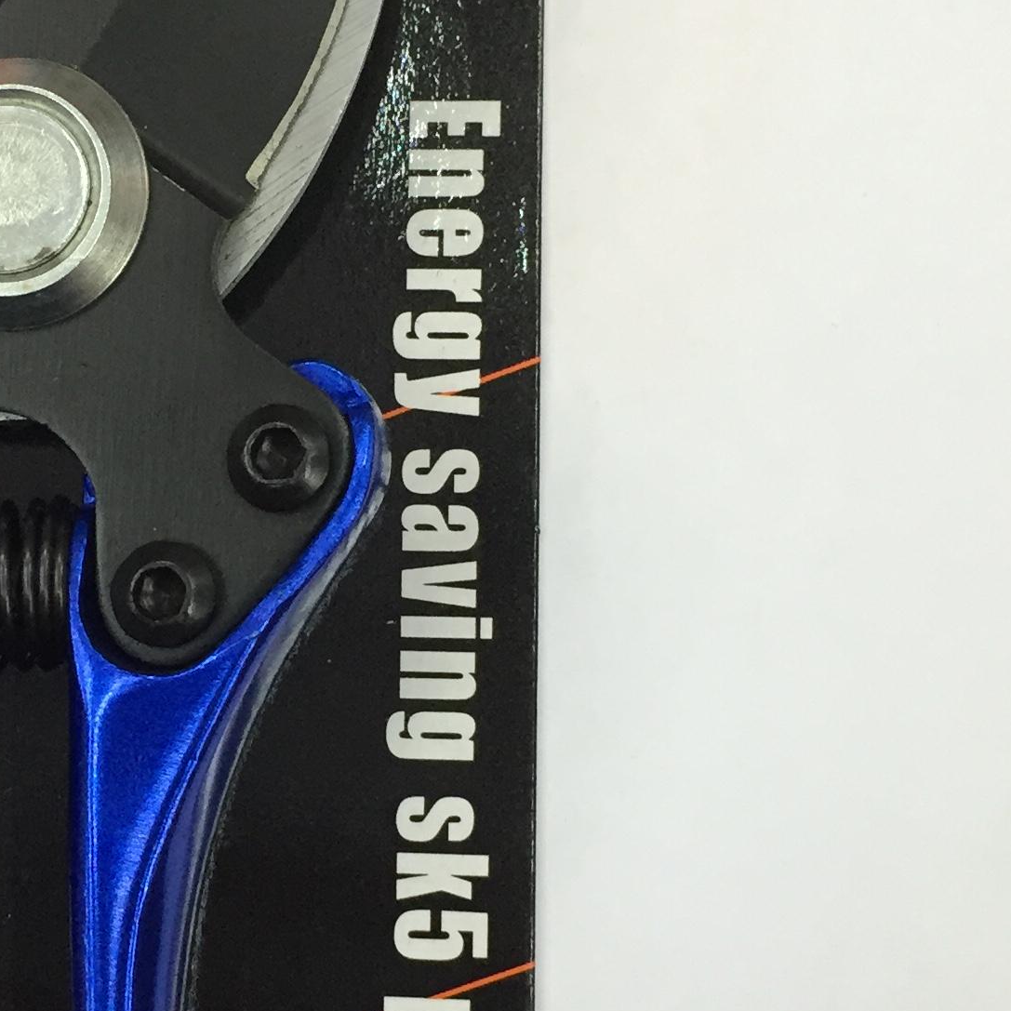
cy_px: 564
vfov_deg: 22.5
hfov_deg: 21.9
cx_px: 87
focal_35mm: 77
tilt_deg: -87.6
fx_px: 2544
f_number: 2.2
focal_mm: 4.15
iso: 100
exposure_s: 1/30
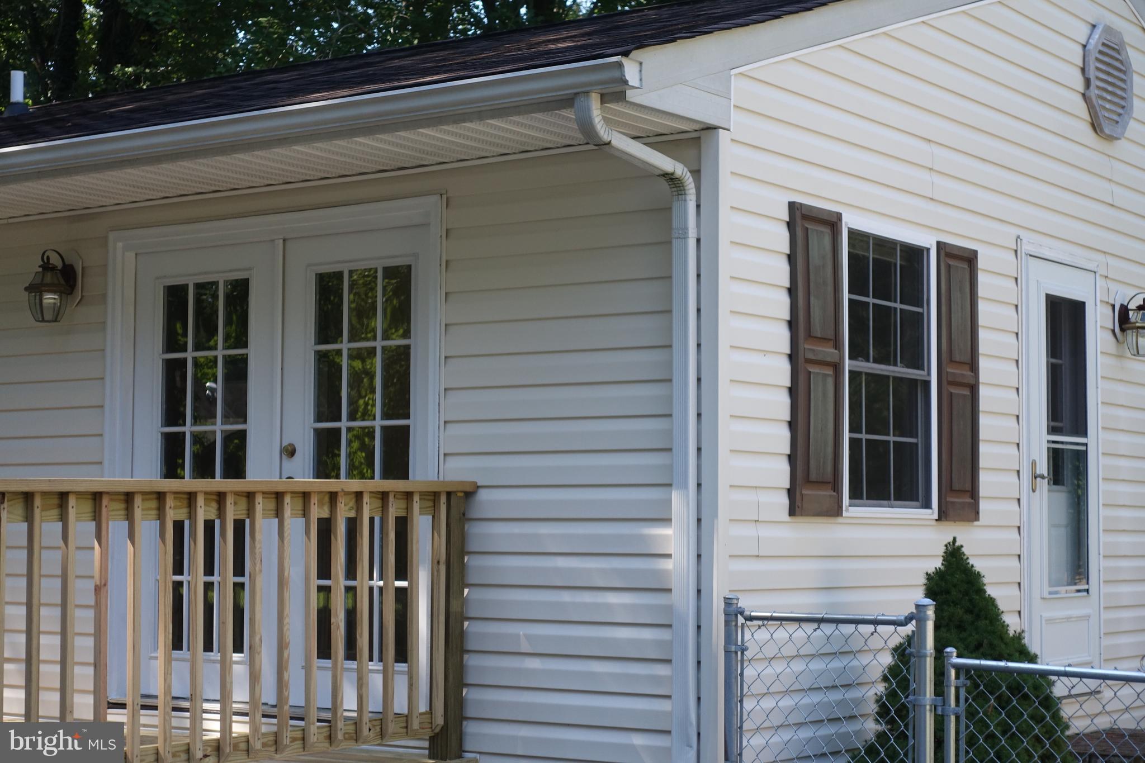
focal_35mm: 69
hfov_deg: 29.2
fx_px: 2194
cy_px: 382
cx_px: 572
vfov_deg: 19.7
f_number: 2.8
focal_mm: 25.46
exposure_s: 1/80
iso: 250
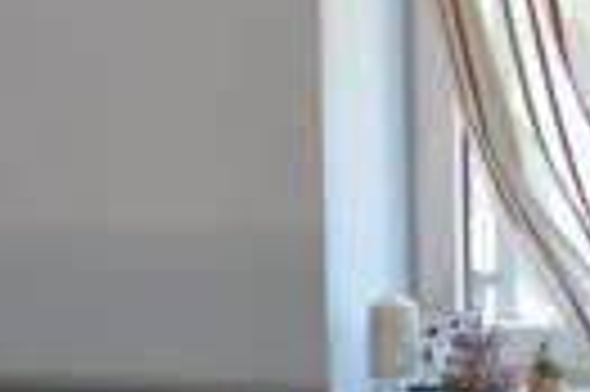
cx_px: 631
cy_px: 196
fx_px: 2030
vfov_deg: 11.0
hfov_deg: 16.1
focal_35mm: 124
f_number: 4
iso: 640
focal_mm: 18
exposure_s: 1/60
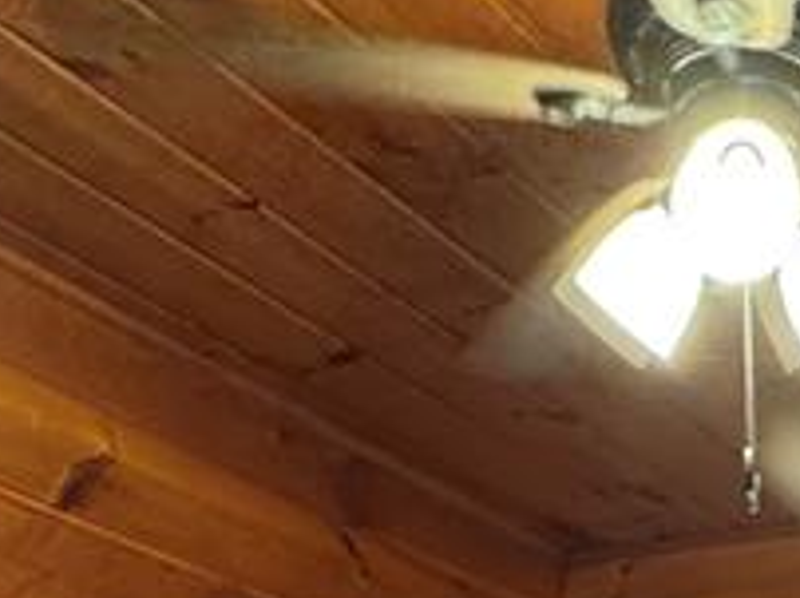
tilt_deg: -5.8
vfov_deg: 15.3
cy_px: 1287
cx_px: 697
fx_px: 1639
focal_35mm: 71
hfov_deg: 26.6
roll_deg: +0.8
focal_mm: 2.22
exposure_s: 1/60
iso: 500
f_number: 2.2
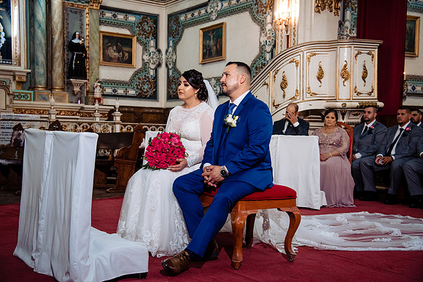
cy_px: 141
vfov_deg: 28.1
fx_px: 564
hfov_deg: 41.1
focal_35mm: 48
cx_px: 212
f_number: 5
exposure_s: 1/125
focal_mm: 48
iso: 2000
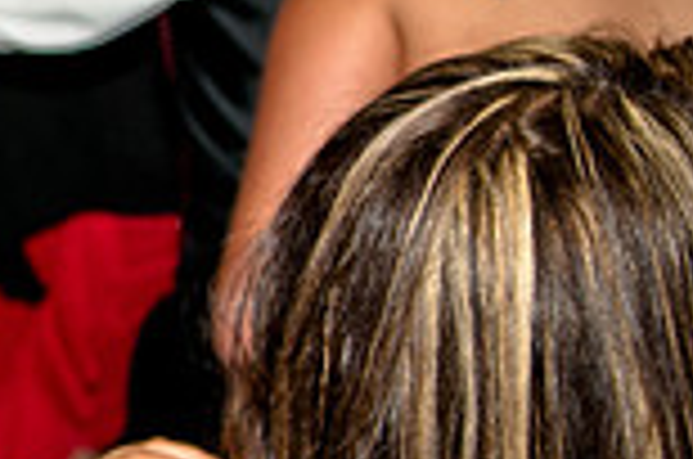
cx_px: -464
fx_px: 3035
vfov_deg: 8.6
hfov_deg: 12.2
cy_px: 52
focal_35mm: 158
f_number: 3.2
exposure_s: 1/200
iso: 400
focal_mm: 28
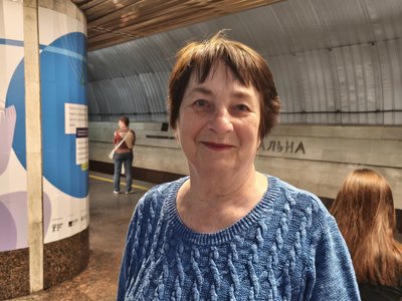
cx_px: 201
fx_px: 395
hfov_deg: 54.0
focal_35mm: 34
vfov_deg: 41.8
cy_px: 150
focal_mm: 5.35
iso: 1000
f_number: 1.7
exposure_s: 1/33.3
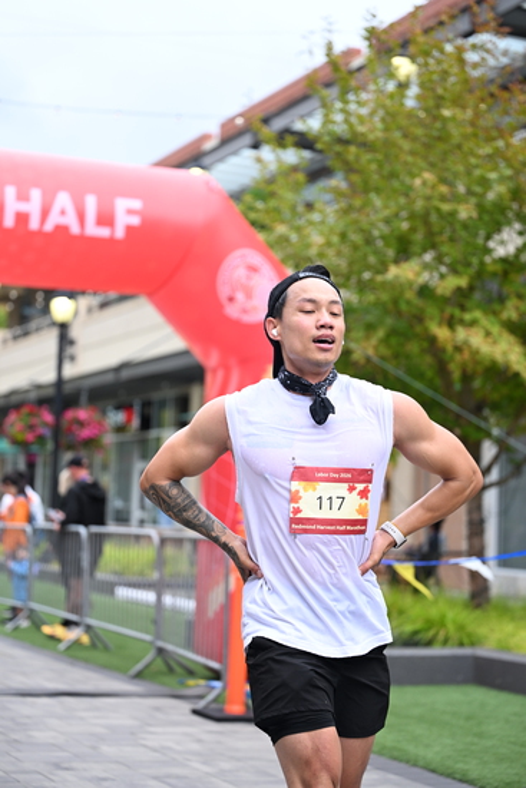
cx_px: 263
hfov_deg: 19.5
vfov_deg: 28.8
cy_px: 394
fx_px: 1533
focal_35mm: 70
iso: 640
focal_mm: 70
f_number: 2.8
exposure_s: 1/1600
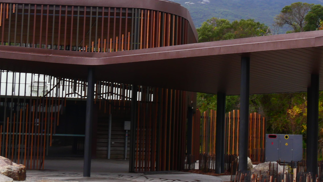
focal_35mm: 87
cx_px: 180
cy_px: 54
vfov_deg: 13.9
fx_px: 745
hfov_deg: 24.4
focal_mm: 17
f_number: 11
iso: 250
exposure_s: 1/60
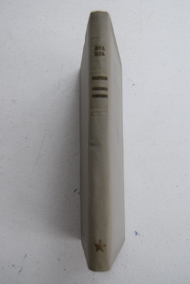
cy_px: 142
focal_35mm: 45
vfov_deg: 43.6
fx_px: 356
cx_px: 95
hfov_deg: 29.9
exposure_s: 1/125
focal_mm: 30
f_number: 5.6
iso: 800
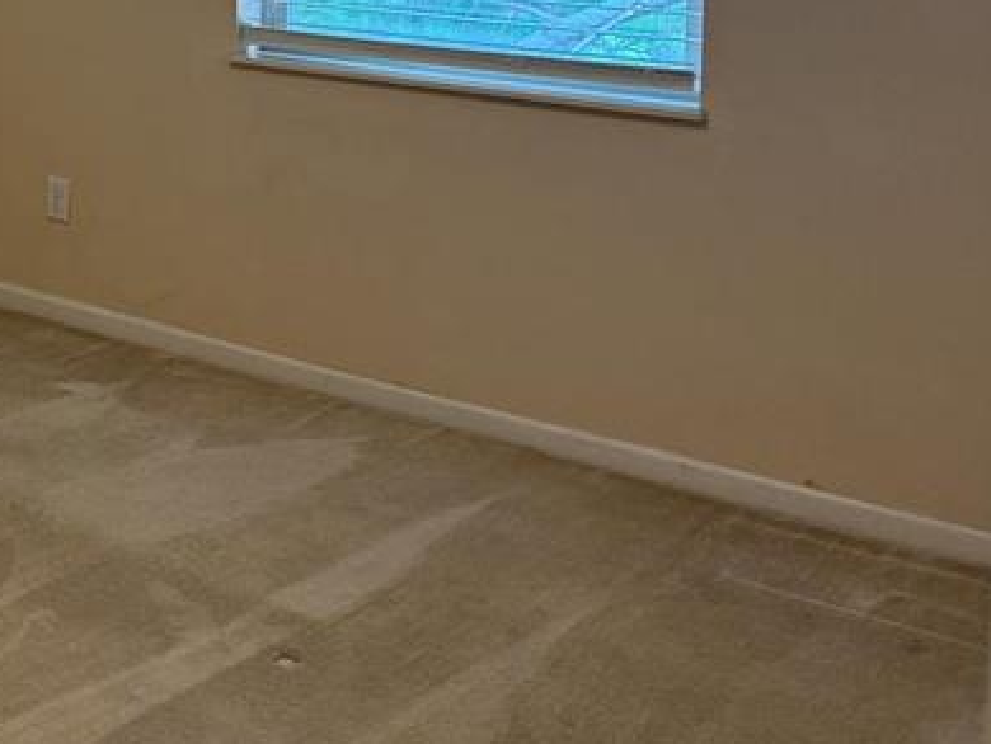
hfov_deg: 26.9
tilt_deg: -5.8
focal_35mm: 63
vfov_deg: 22.2
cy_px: -48
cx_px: -221
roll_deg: +0.3
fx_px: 1805
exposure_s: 1/60
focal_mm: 6.76
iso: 160
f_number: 1.78
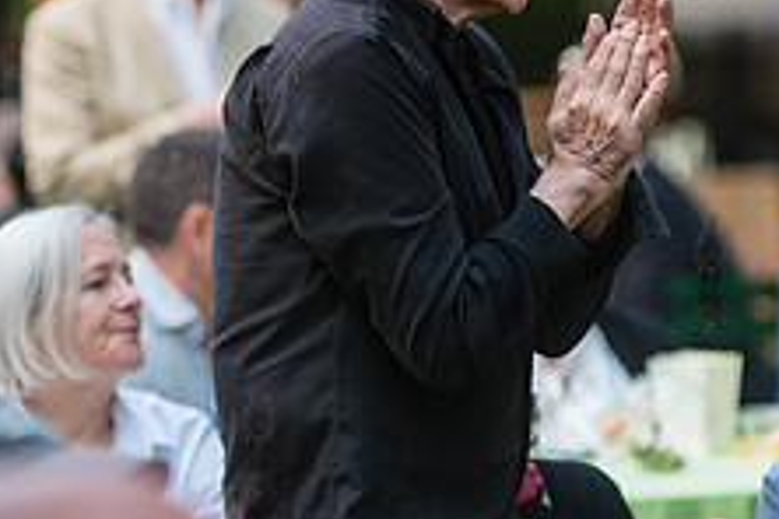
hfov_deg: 4.2
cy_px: 103
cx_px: 256
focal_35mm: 488
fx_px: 10559
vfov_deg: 2.8
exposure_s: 1/320
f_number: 4
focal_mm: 185
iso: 2000
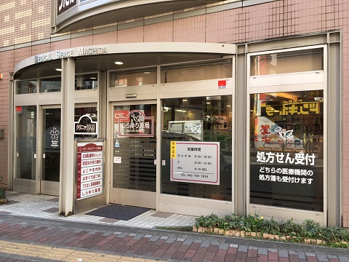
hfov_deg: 61.7
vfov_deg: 48.2
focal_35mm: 29
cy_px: 131
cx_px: 174
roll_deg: -0.5
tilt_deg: +1.4
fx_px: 292
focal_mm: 4.15
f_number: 2.2
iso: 25
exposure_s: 1/120
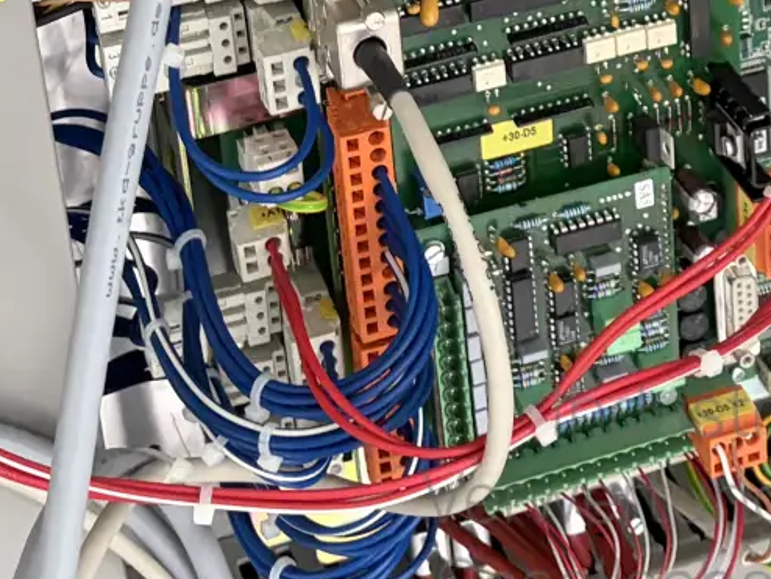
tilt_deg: -20.3
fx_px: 2251
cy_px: -287
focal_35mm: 101
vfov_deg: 13.8
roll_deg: +3.2
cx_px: 645
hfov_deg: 19.2
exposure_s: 1/33
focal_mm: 5.96
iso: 500
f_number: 1.6
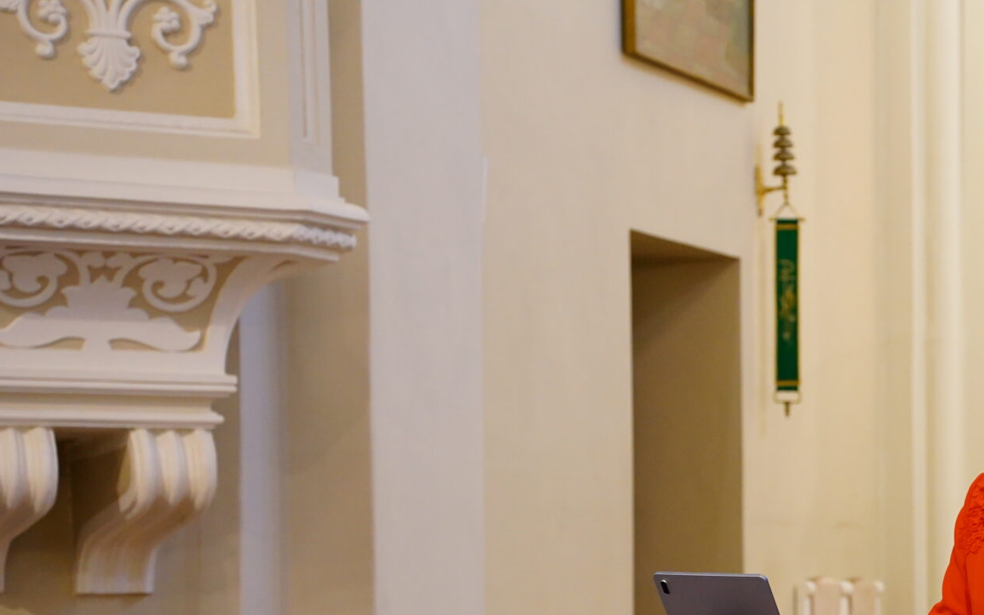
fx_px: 3513
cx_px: 920
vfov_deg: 9.9
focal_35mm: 131
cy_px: 654
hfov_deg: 15.7
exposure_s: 1/80
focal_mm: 63
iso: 2500
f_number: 4
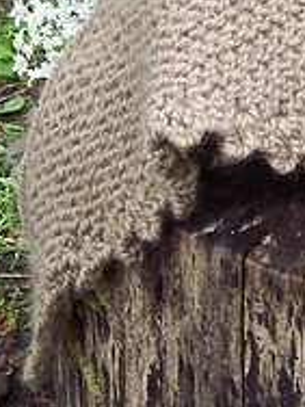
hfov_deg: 11.0
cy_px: 115
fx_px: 1562
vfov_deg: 14.8
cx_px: 318
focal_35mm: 133
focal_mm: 8
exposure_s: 1/60
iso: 100
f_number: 3.4
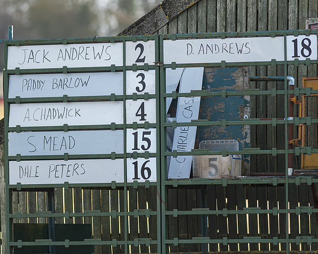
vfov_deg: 3.1
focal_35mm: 507
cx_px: 159
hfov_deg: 3.8
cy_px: 127
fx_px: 4768
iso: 1000
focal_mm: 300
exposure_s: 1/1250
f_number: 4
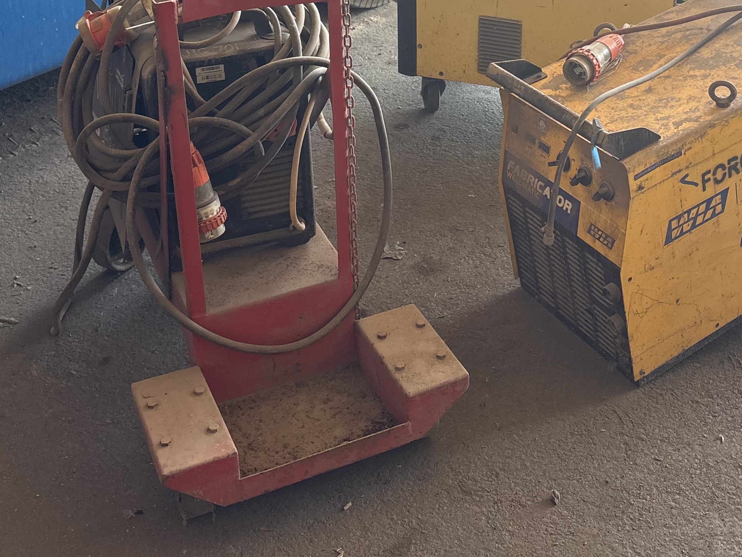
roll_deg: -1.4
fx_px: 1115
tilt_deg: -20.8
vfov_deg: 27.0
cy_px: 48
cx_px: 471
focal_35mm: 52
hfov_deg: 36.6
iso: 100
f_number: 1.6
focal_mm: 5.96
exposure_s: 1/121
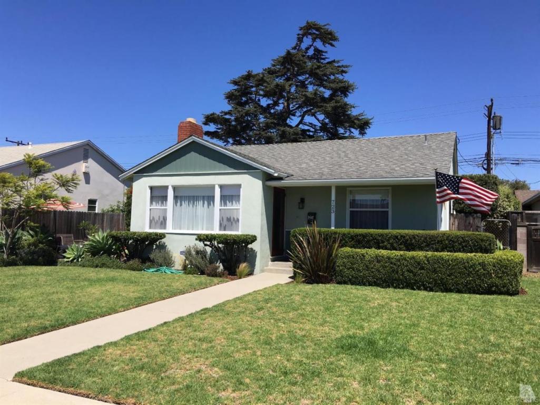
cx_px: 270
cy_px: 202
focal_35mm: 29
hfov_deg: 61.7
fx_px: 452
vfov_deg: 48.2
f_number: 2.2
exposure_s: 1/1637
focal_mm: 4.15
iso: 25
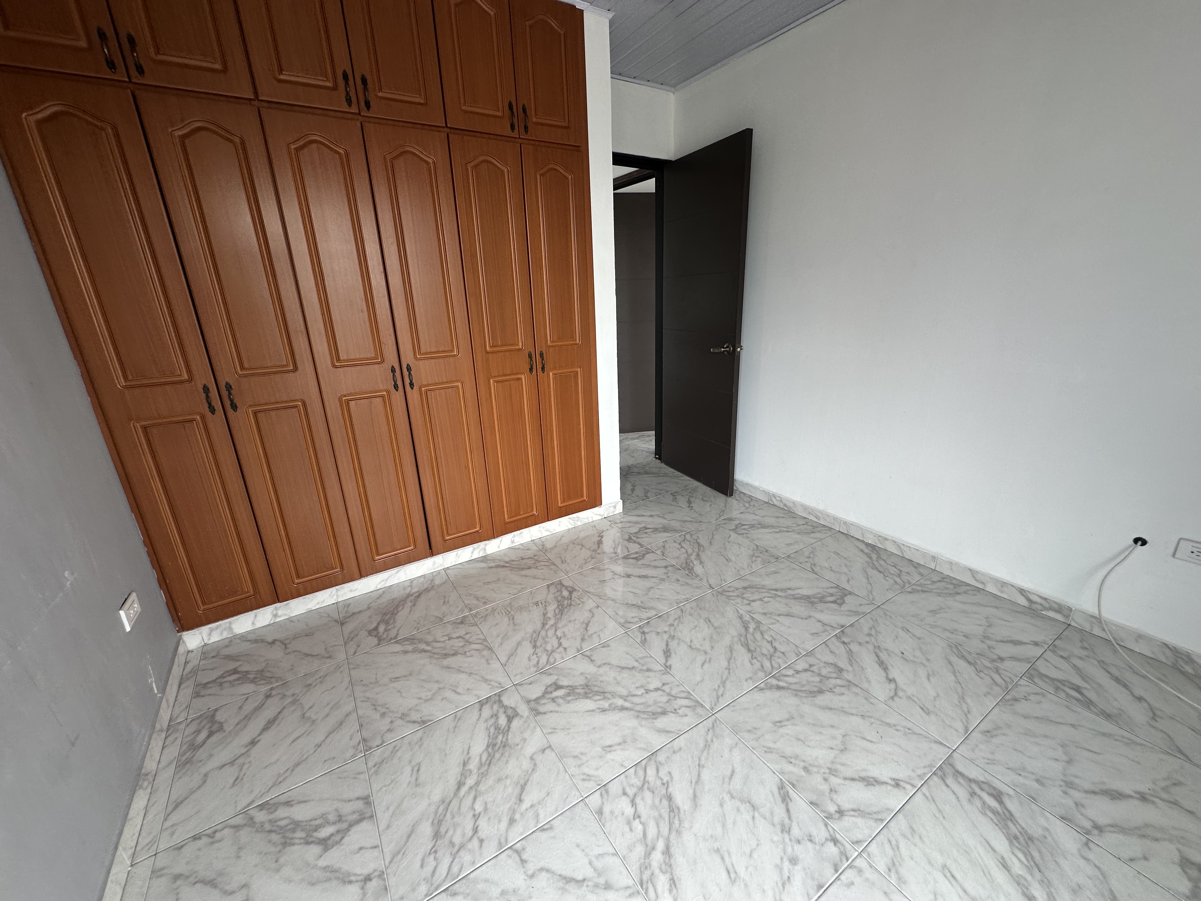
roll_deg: +1.9
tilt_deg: -17.8
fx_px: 486
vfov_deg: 85.7
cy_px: 450
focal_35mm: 14
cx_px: 600
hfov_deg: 102.1
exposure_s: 1/99
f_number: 2.2
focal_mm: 2.22
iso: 80
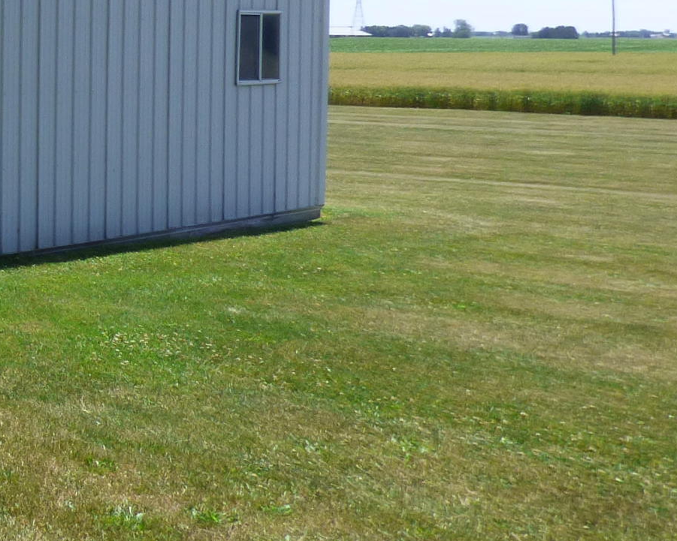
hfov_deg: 23.8
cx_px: -308
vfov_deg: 23.1
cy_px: 99
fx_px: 1303
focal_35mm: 65
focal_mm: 3.58
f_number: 2.8
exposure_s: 1/1000
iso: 100
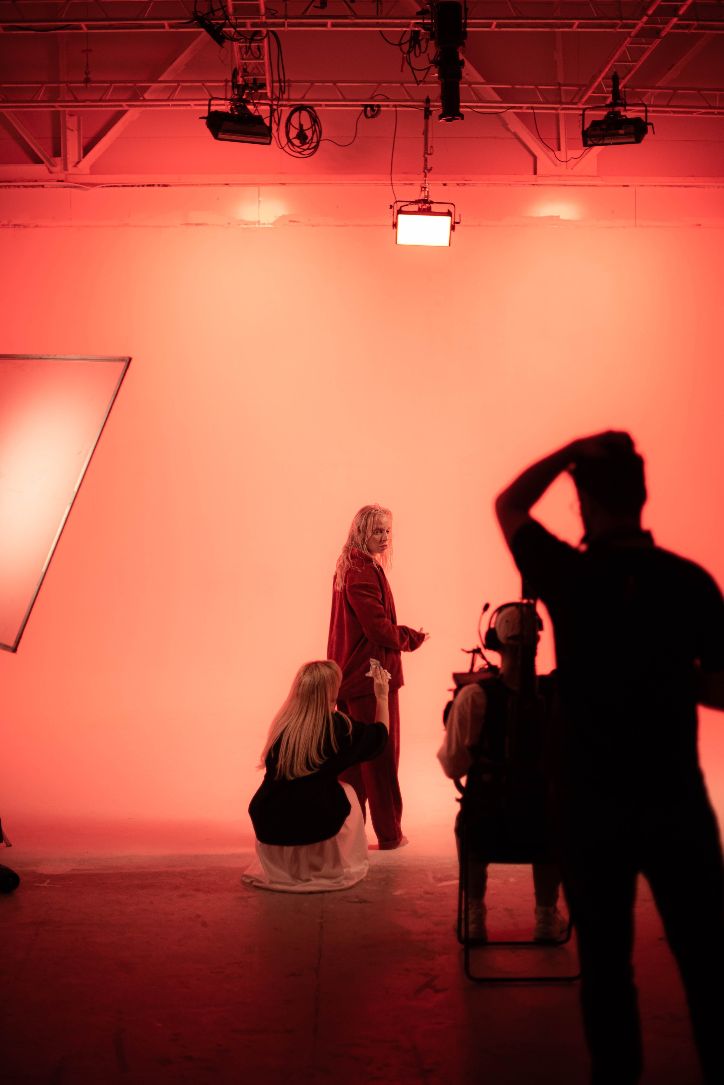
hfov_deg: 27.0
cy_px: 542
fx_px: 1507
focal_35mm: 50
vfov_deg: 39.6
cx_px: 362
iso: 500
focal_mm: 50
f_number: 1.4
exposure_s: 1/500
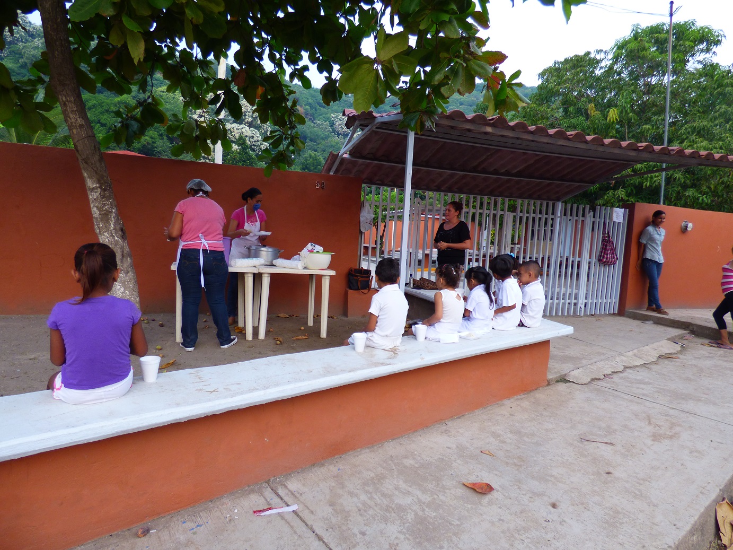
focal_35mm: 20
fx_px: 423
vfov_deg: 66.0
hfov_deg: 81.8
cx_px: 366
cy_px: 275
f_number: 2.8
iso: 100
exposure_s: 1/100
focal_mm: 3.58
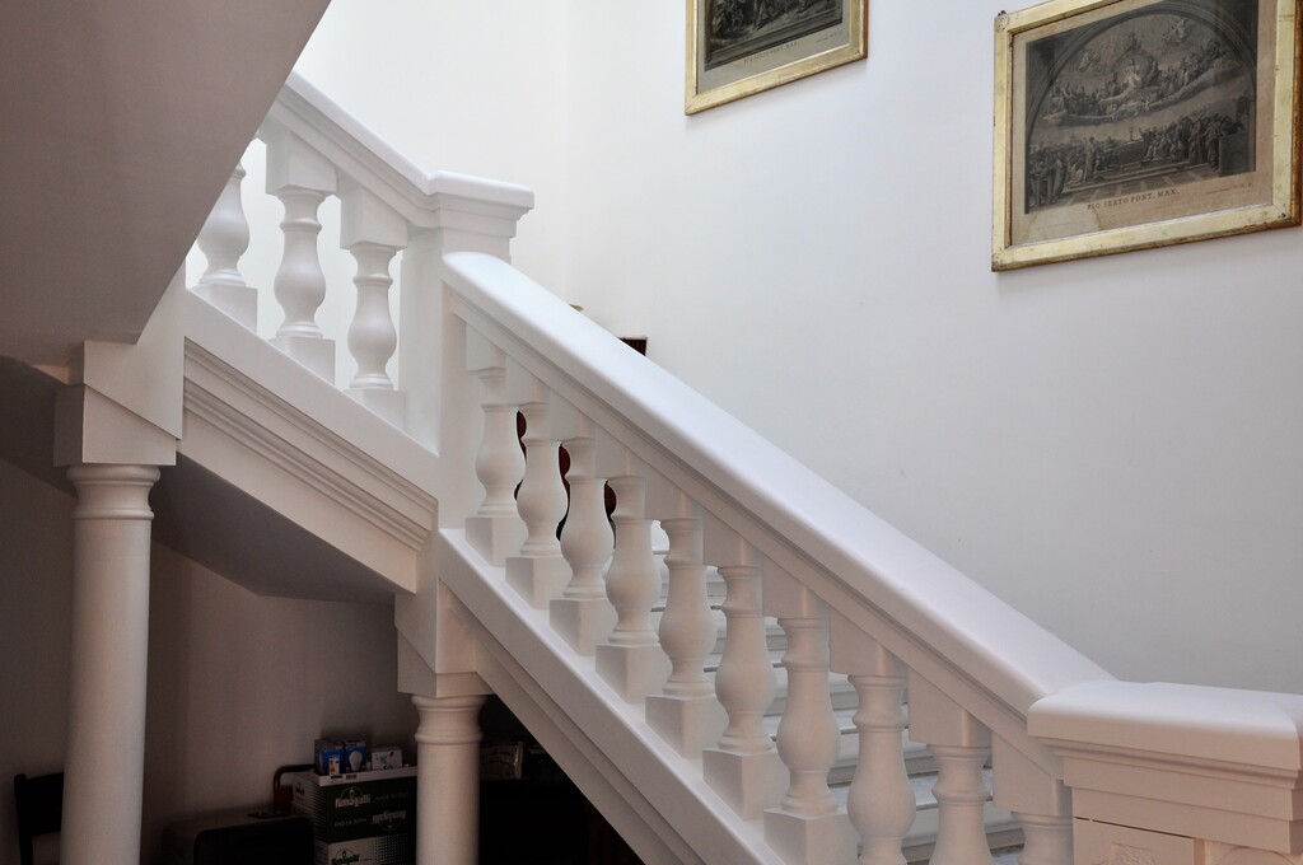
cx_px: 652
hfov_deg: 46.5
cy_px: 432
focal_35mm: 42
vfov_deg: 31.8
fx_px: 1518
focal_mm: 28
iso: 400
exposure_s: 1/25
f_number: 5
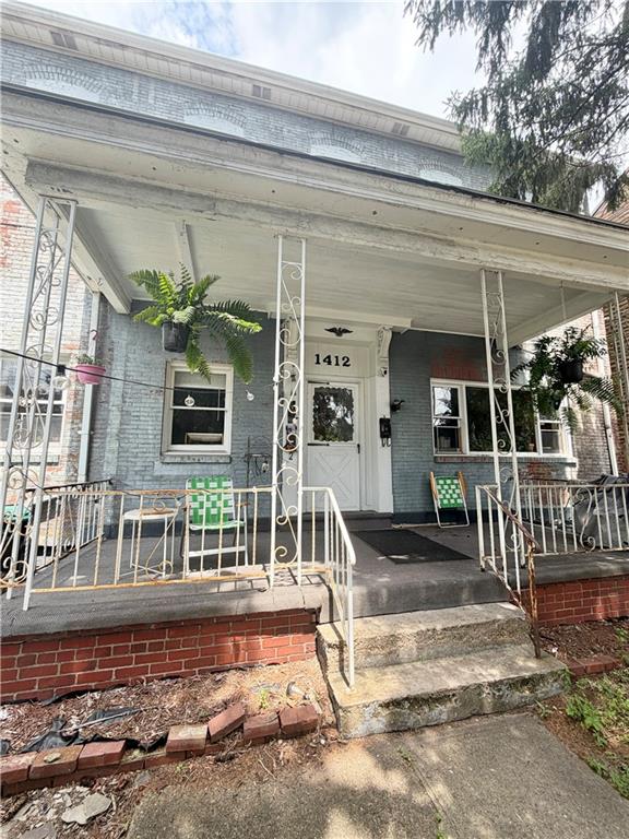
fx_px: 339
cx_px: 314
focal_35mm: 14
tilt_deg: +7.3
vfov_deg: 102.1
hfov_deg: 85.7
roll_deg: -0.8
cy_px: 420
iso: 50
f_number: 2.2
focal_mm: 2.22
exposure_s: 1/303
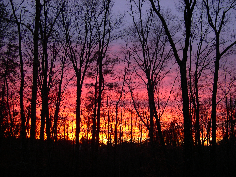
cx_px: 118
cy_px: 88
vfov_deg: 37.7
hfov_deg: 49.0
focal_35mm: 38
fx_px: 259
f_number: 2.8
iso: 100
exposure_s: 1/6.5
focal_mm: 8
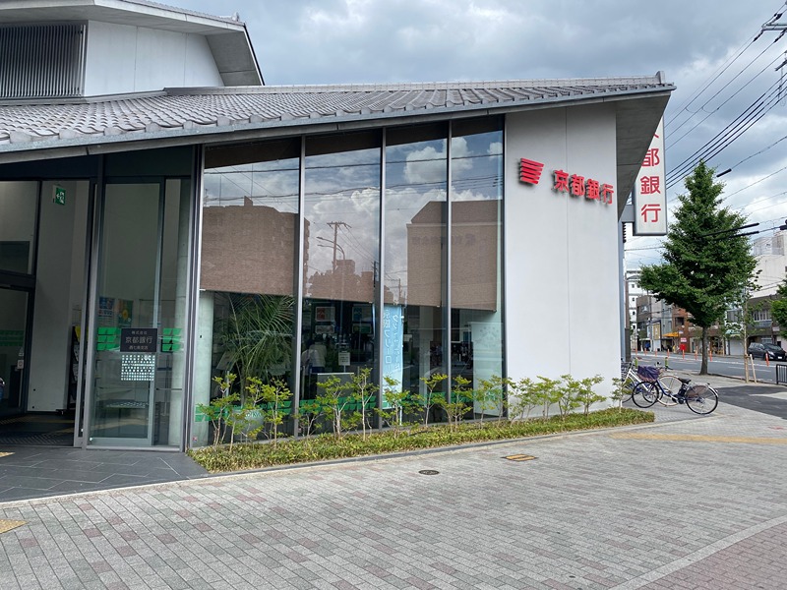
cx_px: 394
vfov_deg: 53.1
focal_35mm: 26
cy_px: 295
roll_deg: -1.0
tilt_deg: +4.3
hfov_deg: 67.3
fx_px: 591
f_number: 1.8
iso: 32
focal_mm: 4.25
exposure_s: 1/1377
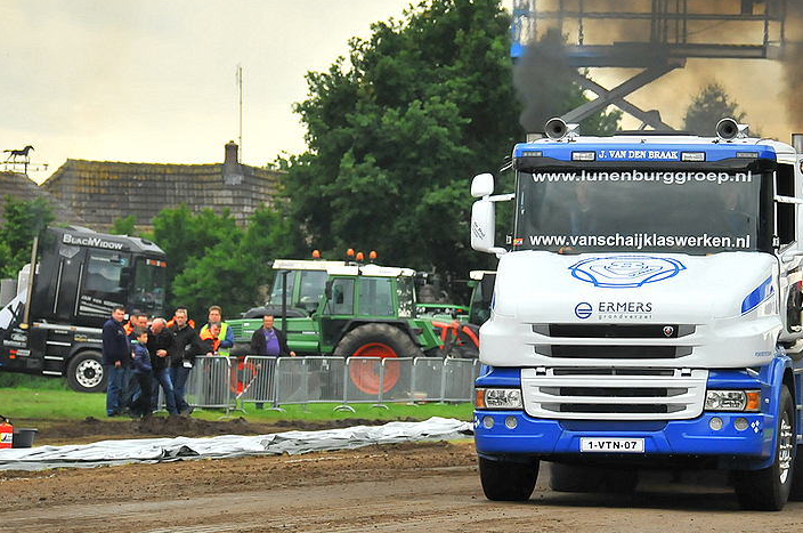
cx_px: 542
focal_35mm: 295
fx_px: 6564
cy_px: 290
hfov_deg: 7.0
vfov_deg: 4.6
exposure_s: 1/640
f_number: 5.6
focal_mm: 135
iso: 800
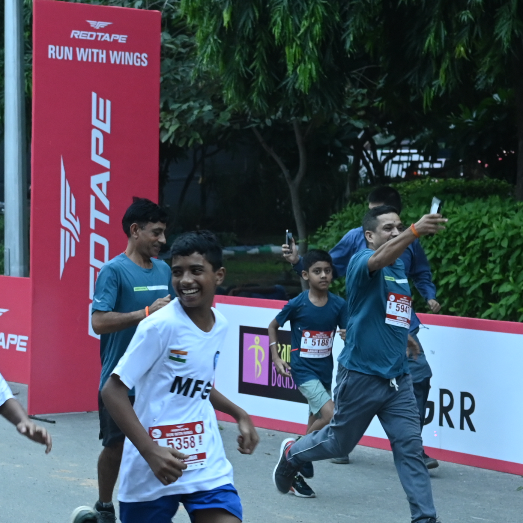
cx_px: 240
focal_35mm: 129
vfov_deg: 13.5
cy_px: 328
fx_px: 2205
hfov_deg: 13.5
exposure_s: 1/320
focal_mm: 35
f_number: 3.5
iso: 1250
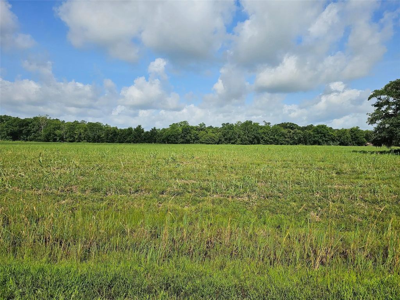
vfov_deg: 58.9
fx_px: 266
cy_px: 150
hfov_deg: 73.9
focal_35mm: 23
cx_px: 200
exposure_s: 1/1501
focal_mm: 6.3
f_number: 1.7
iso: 10
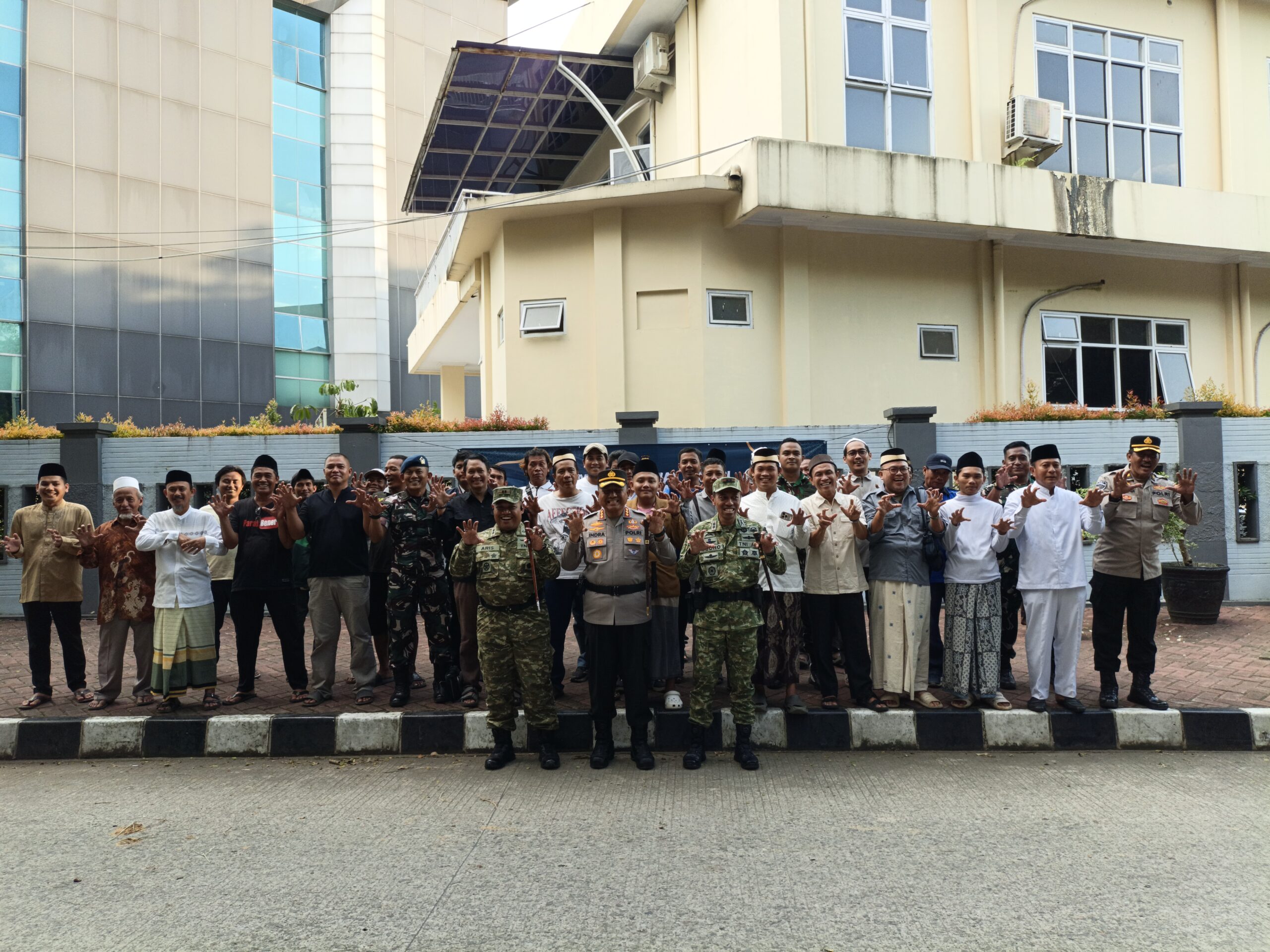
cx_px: 635
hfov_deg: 73.9
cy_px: 476
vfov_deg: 58.9
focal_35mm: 23
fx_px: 844
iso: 71
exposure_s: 1/186
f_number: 1.79
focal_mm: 4.71
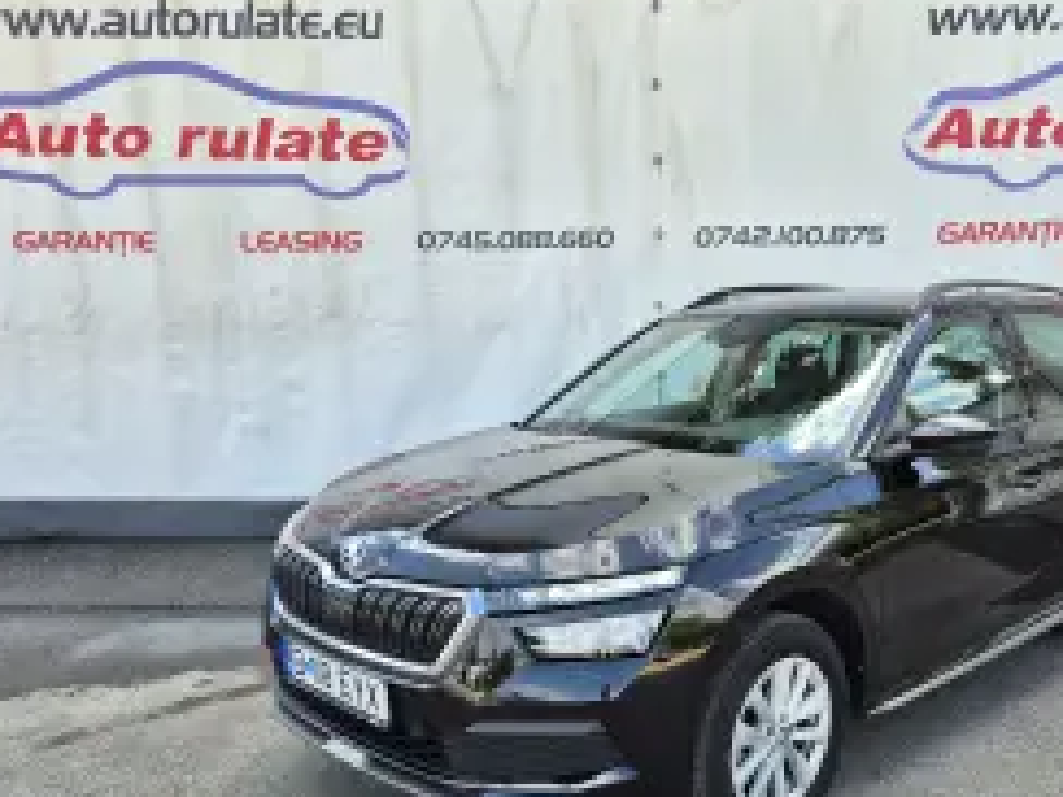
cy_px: 540
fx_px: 1044
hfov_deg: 53.5
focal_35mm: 34
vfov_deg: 41.2
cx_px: 653
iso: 25
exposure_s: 1/306
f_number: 1.8
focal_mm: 5.4
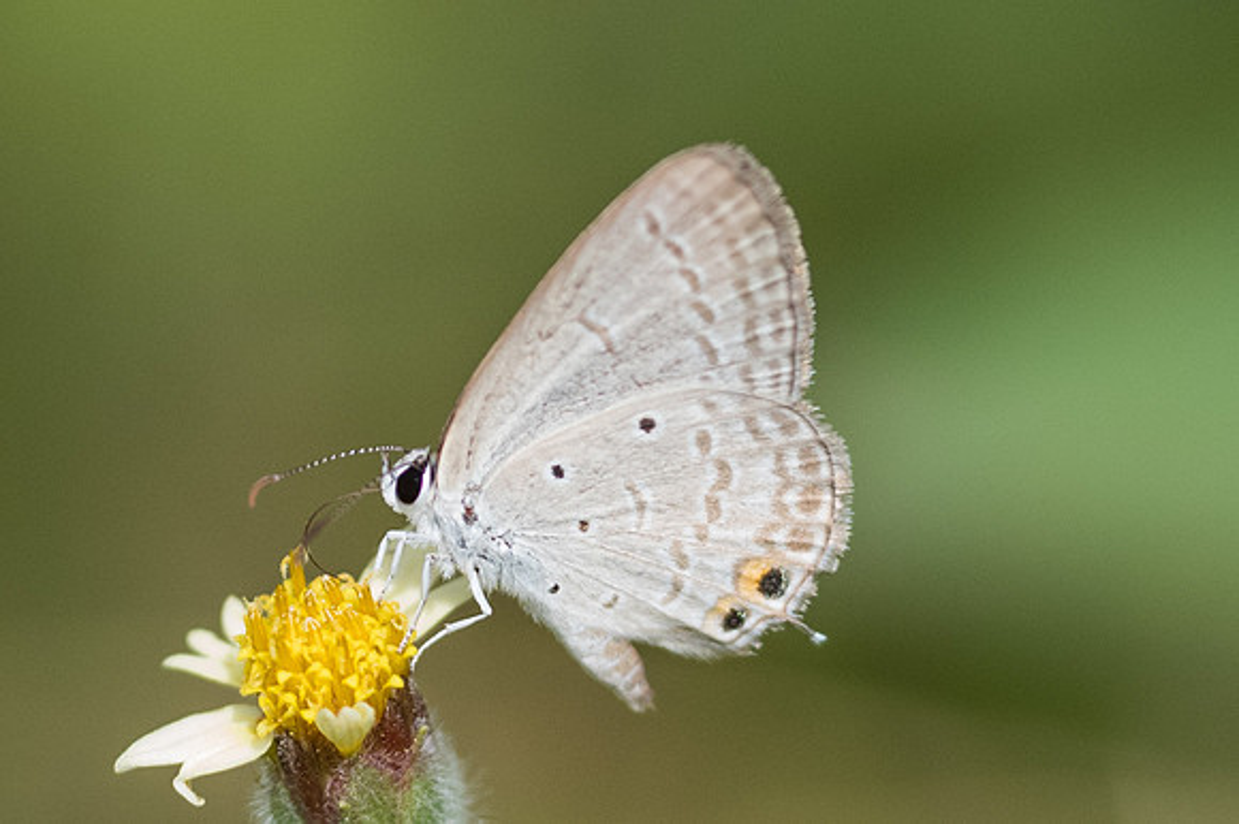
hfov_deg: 2.8
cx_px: 692
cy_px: 526
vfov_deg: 1.9
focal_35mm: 731
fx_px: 25138
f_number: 3.3
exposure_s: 1/8000
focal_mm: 150
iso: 800
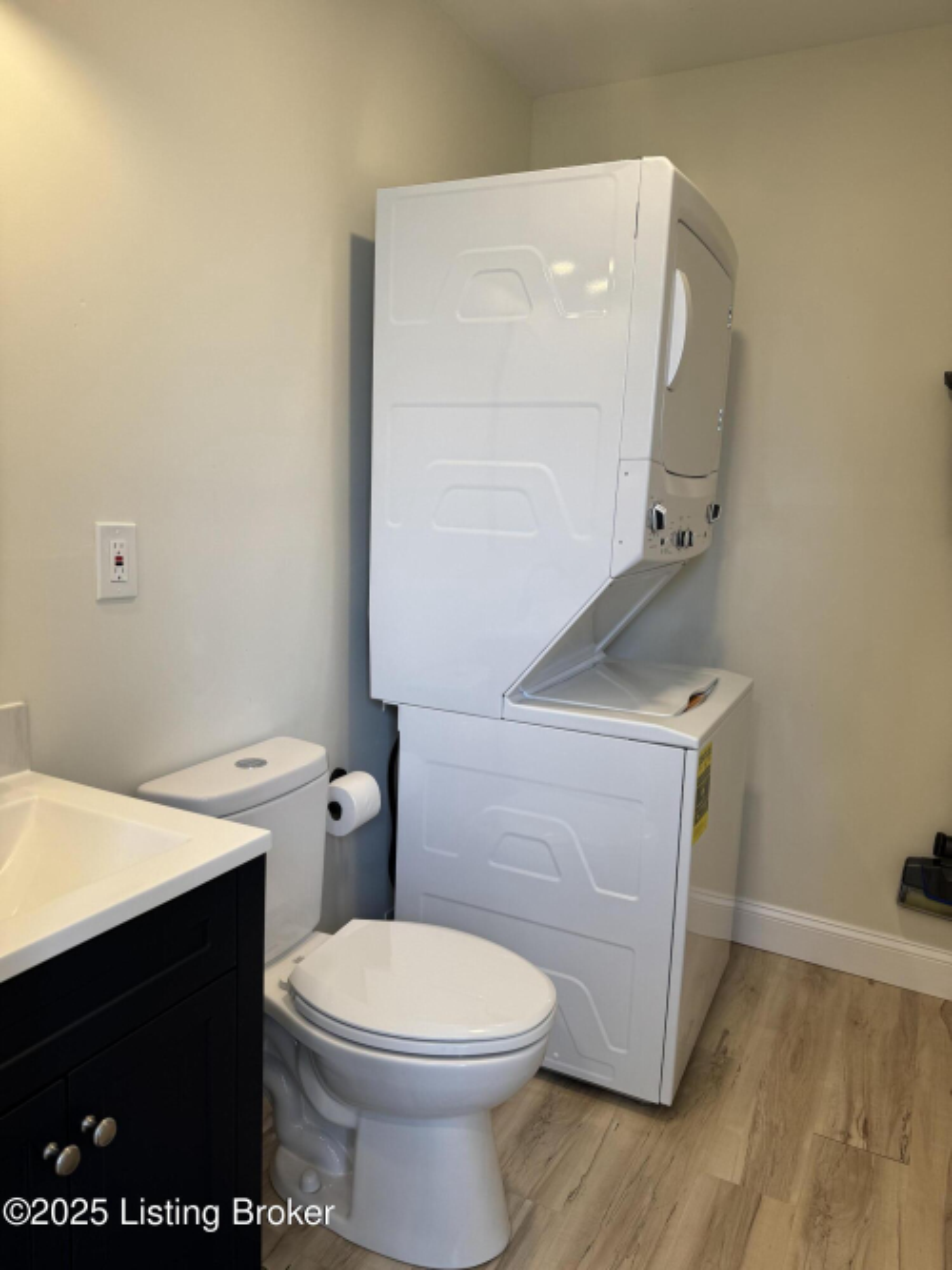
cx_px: 476
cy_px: 635
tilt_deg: -8.6
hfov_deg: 56.8
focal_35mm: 24
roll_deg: -2.3
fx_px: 880
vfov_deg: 71.6
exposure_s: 1/120
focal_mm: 6.76
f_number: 1.78
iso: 80
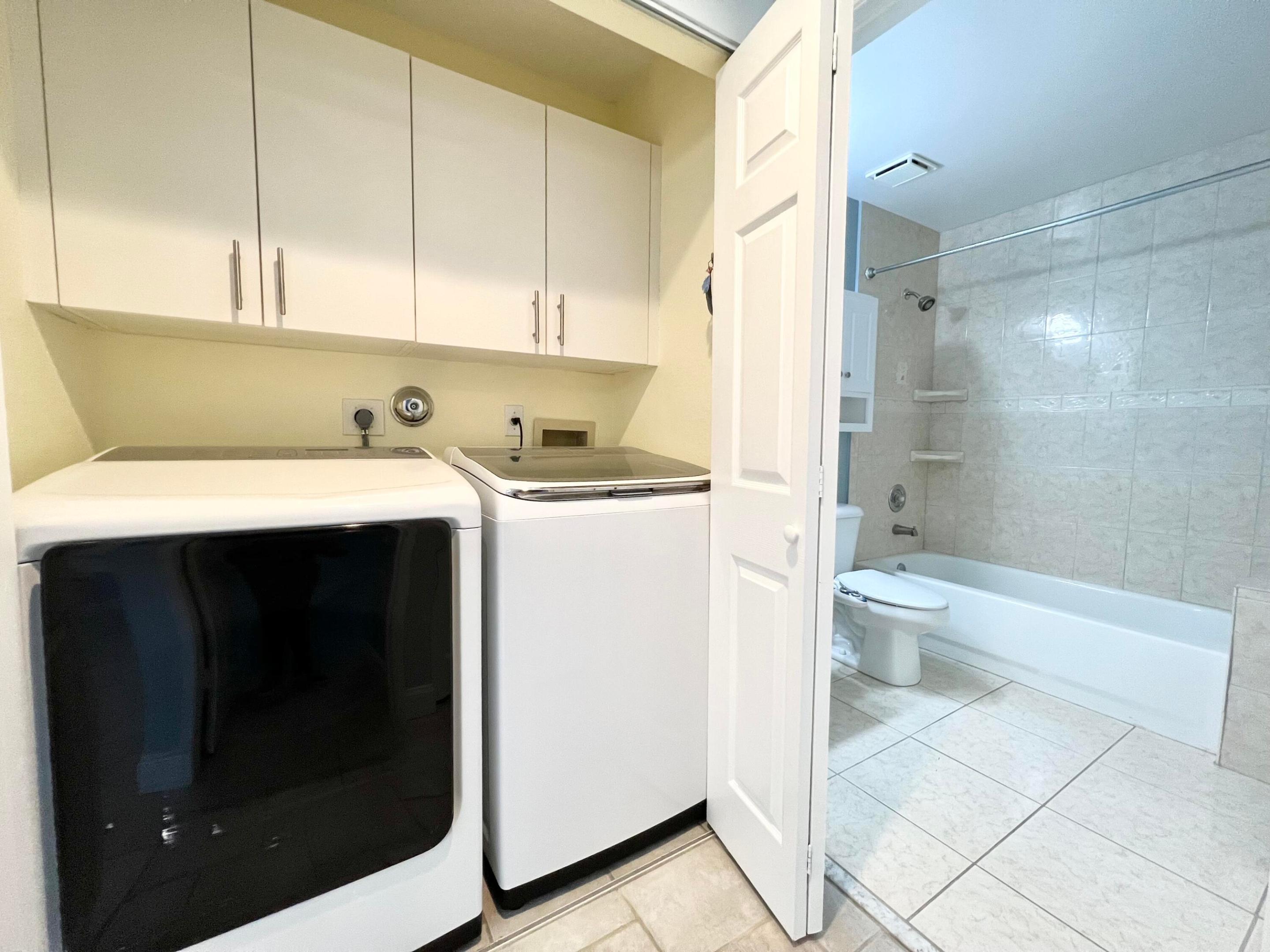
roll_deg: -0.5
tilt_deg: -4.7
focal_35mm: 13
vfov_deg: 89.9
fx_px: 477
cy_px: 476
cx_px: 635
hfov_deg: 106.2
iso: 250
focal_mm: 1.57
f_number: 1.8
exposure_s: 1/120
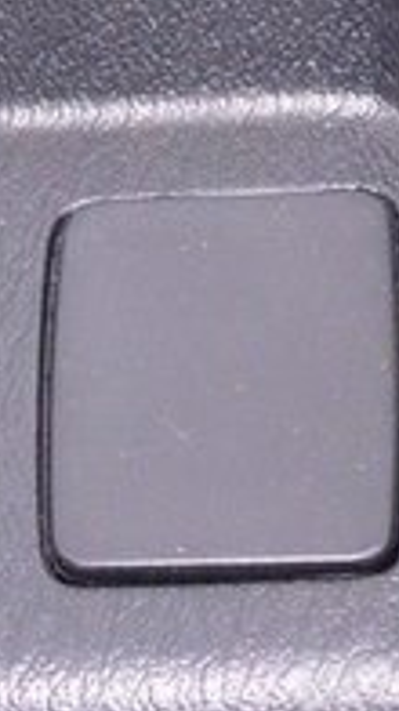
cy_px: 880
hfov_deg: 5.0
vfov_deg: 9.0
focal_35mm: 238
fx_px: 4479
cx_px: -490
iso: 1600
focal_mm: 29
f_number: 8
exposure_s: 1/200
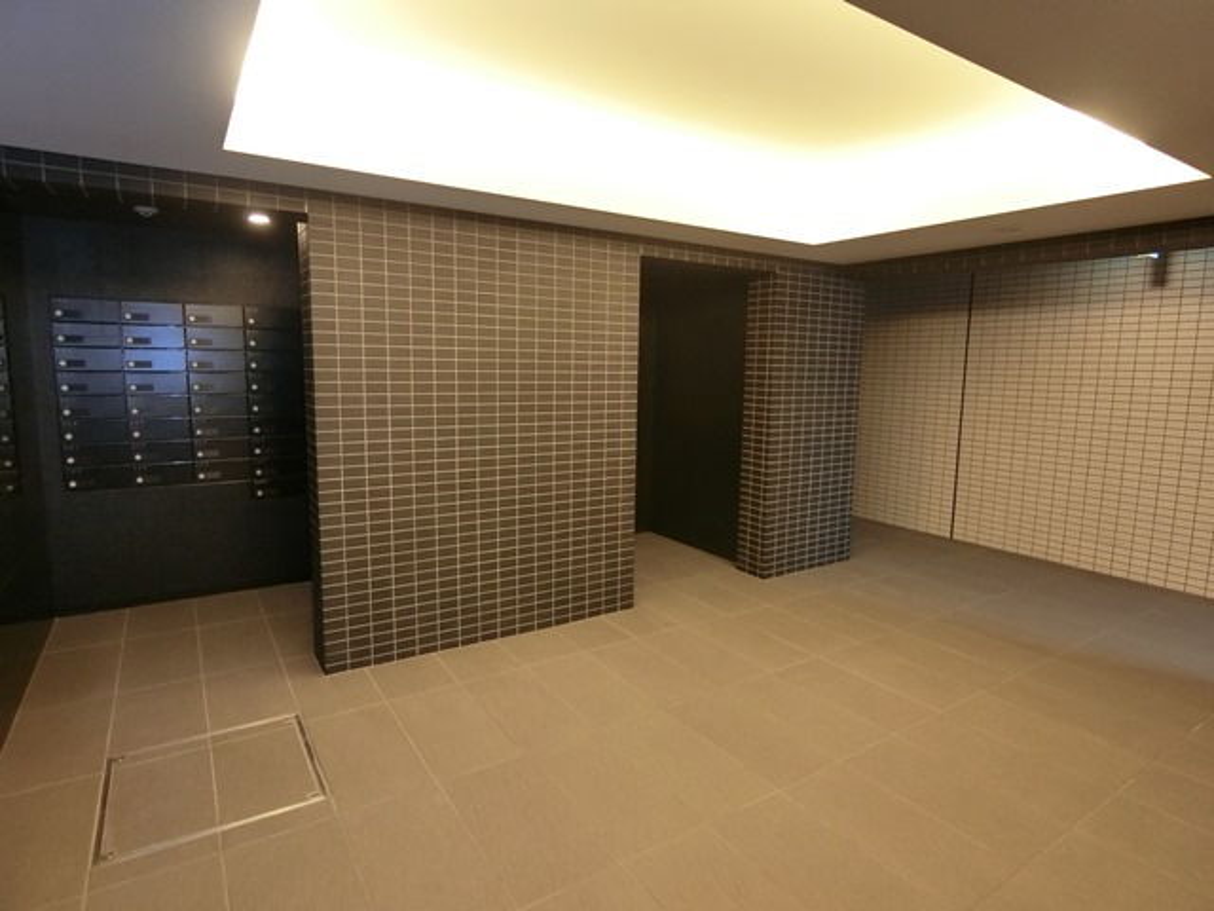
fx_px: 666
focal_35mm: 19
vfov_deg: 68.7
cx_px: 607
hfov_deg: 84.7
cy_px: 456
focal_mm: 4.06
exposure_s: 1/60
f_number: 2.7
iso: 400
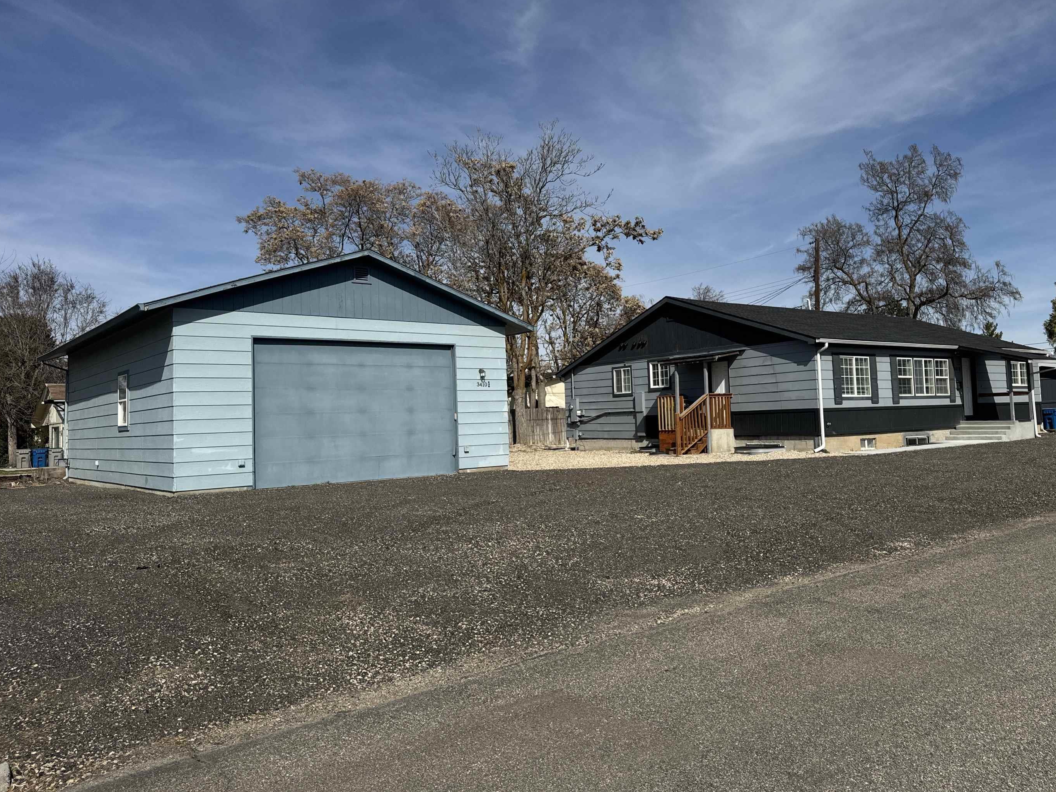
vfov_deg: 51.3
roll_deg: +1.6
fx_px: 824
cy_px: 369
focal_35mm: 27
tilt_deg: +3.2
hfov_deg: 65.2
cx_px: 576
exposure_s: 1/9009
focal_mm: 6.76
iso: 80
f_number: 1.78
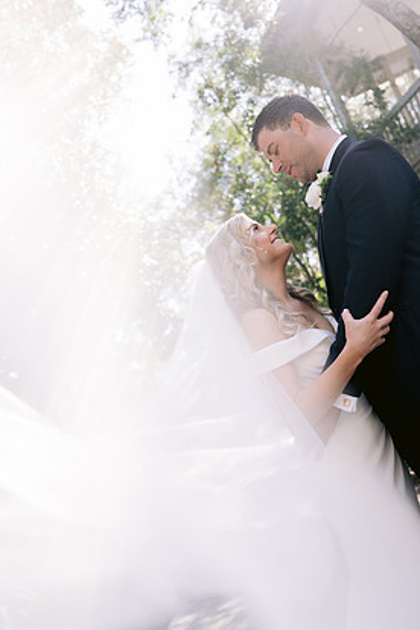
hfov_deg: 35.0
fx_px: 665
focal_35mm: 38
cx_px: 218
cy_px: 304
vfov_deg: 50.7
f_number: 2.8
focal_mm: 35
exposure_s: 1/500
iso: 200
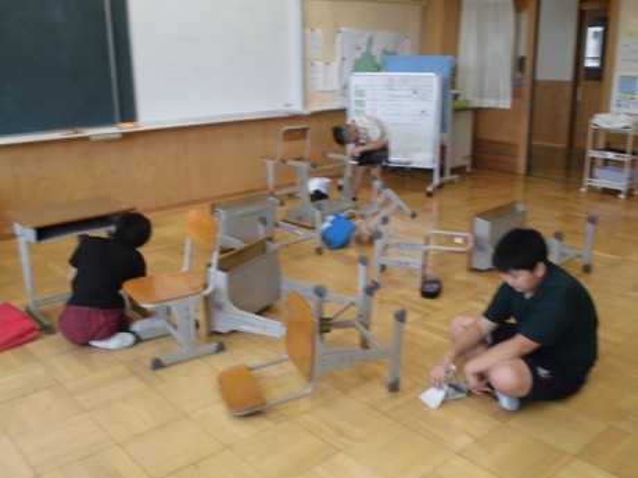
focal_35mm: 34
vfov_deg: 41.8
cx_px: 319
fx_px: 627
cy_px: 239
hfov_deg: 54.0
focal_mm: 6.1
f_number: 4
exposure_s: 1/60
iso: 200
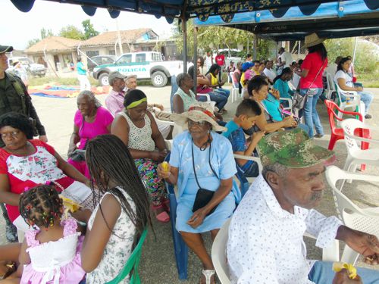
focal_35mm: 25
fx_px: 274
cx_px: 190
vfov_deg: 54.9
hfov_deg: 69.4
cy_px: 142
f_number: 3.4
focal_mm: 4.4
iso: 80
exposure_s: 1/250
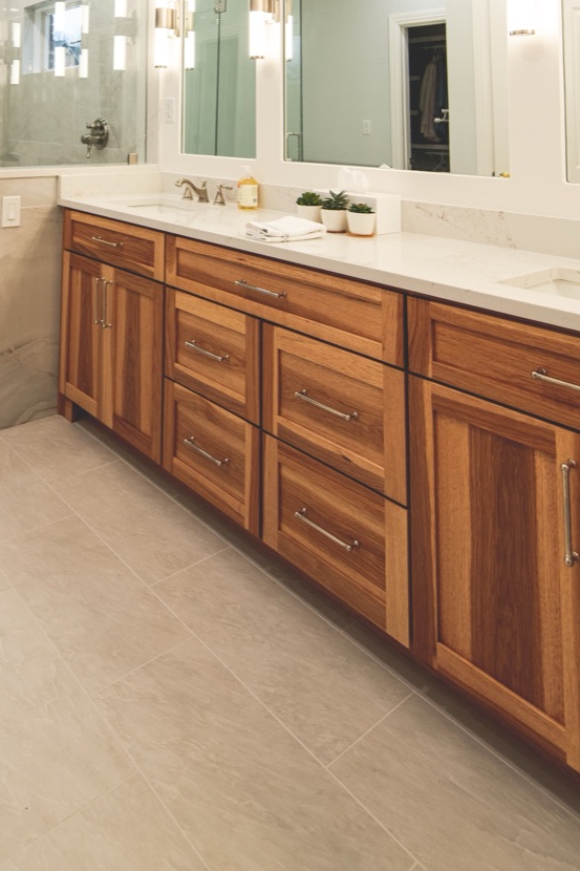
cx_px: 162
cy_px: 81
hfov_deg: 46.6
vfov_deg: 57.5
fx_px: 653
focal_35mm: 27
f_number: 3.2
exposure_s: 1/200
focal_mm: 14
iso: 400
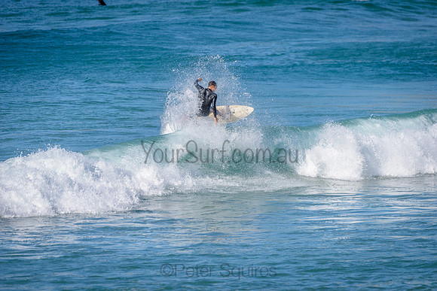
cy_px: 146
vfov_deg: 2.8
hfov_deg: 4.1
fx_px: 6071
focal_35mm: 500
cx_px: 218
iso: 160
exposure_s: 1/2000
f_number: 5.6
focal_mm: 500
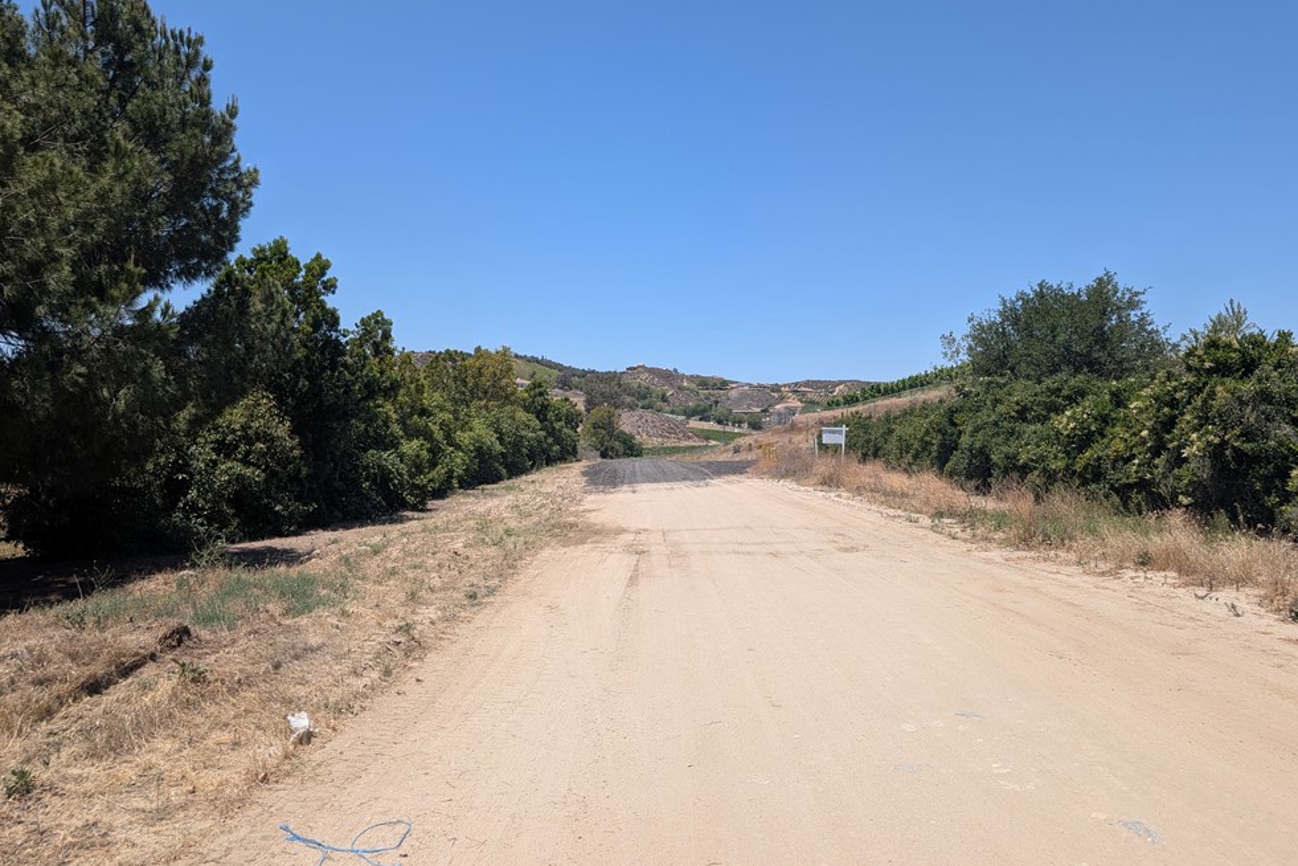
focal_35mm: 26
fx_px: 937
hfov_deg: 69.4
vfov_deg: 49.6
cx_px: 664
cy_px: 434
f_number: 1.68
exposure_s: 1/1095
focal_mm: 6.9
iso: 24
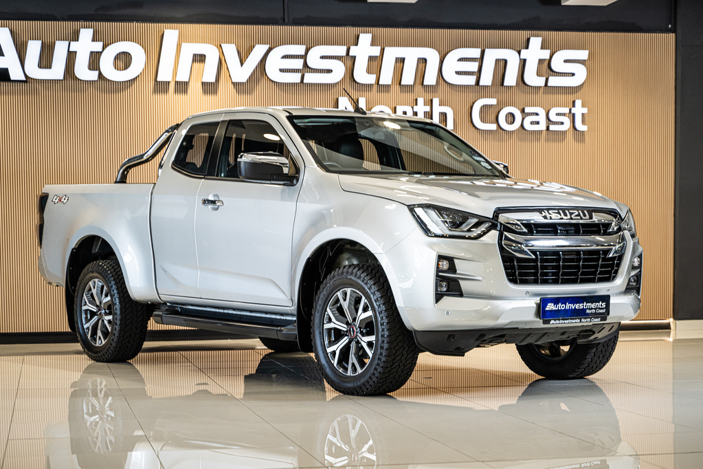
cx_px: 352
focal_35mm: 75
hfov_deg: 27.0
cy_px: 234
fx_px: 1464
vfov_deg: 18.2
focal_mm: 75
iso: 640
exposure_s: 1/160
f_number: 3.5
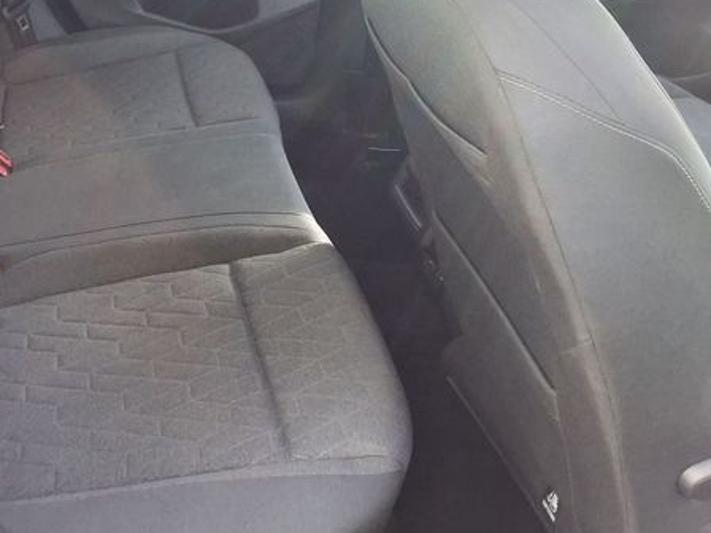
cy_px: 87
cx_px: 89
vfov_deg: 28.3
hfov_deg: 36.2
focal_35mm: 50
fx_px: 1027
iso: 50
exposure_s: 1/100
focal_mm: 2.91
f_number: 1.9
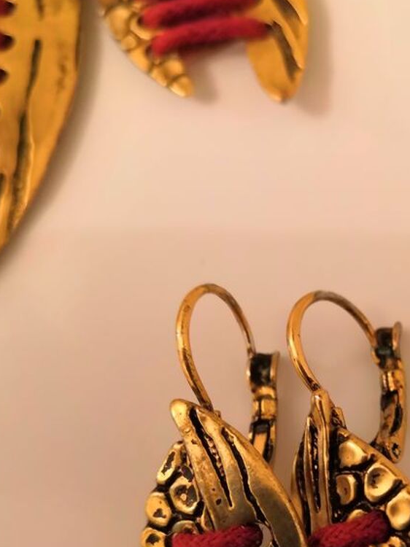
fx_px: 758
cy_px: 386
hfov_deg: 29.3
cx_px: 346
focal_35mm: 48
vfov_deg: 39.0
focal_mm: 3.95
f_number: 1.8
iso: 640
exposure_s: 1/33.3
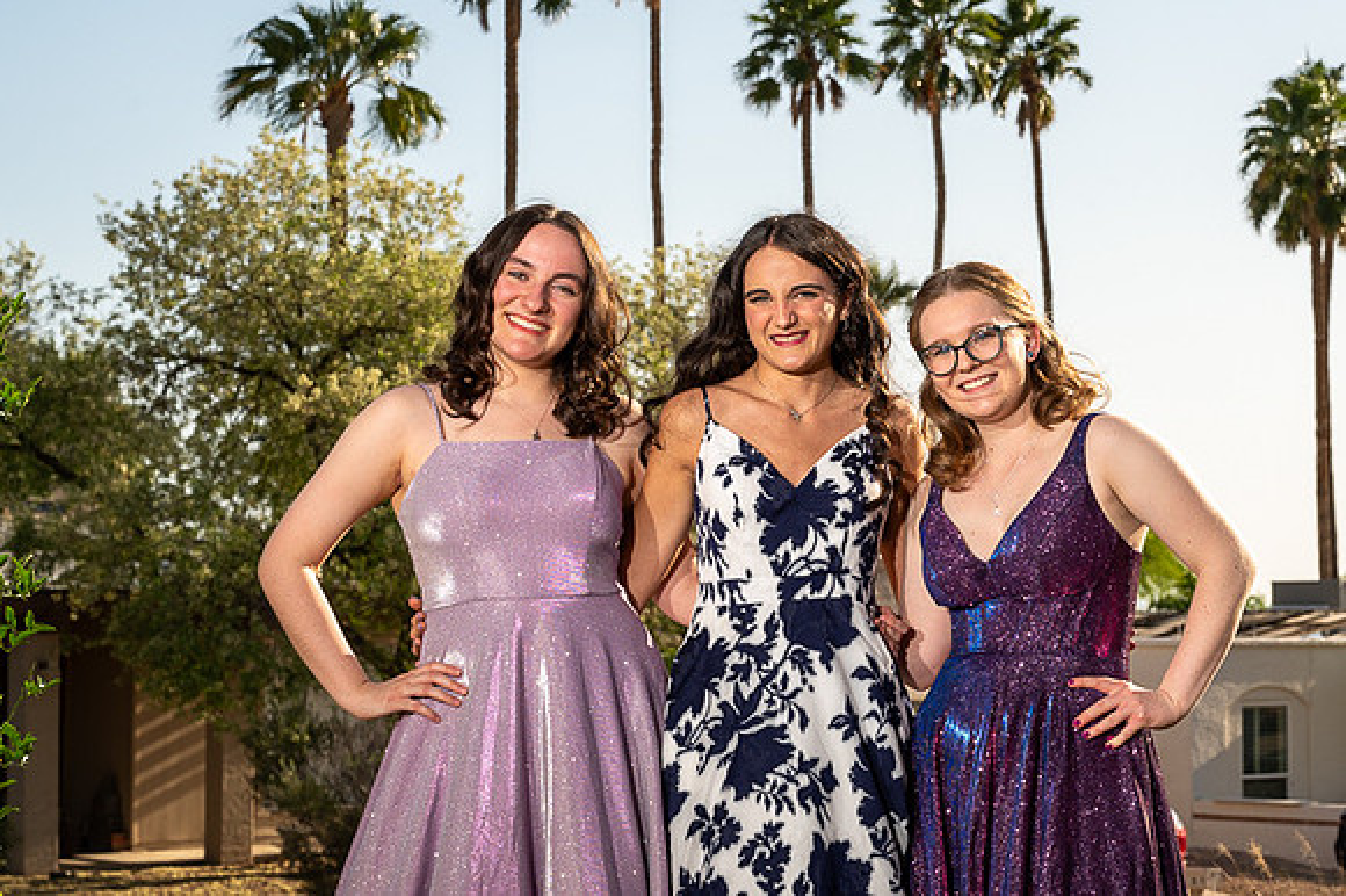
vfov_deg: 13.9
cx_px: 912
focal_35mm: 99
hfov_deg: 20.6
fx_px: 3684
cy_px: 330
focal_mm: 70
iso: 50
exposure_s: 1/200
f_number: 8
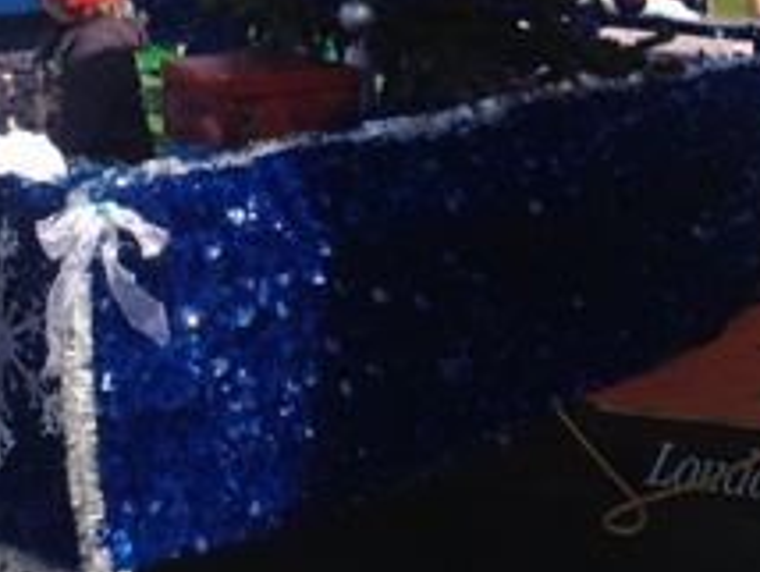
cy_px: -69
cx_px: -21
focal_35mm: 80
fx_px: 1758
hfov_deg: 23.3
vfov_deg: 17.8
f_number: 2.4
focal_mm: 4.28
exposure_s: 1/1227
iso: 50
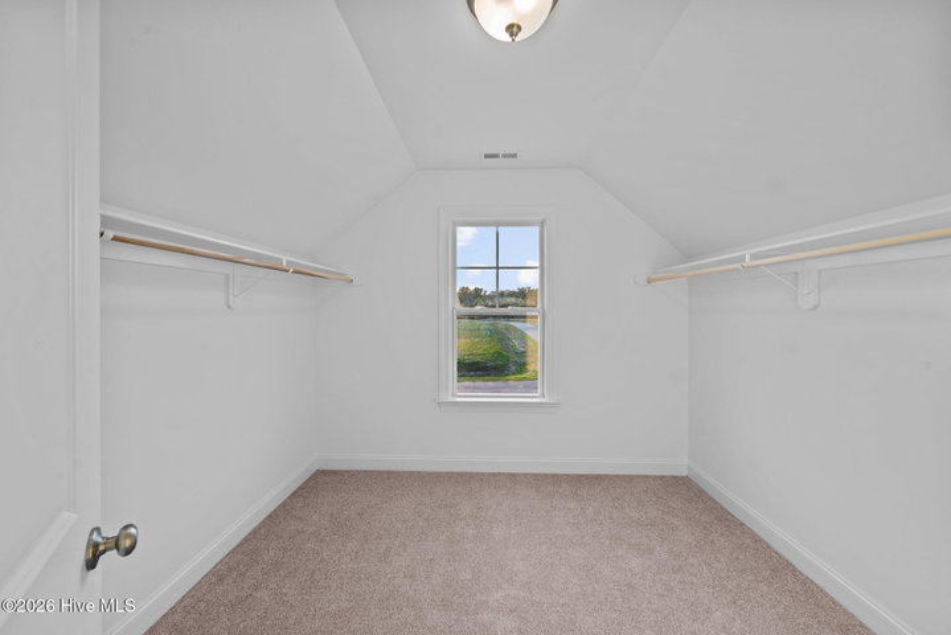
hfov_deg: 104.2
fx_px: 370
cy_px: 318
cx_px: 476
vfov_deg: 81.3
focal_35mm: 14
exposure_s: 1/6
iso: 100
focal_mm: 14
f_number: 8
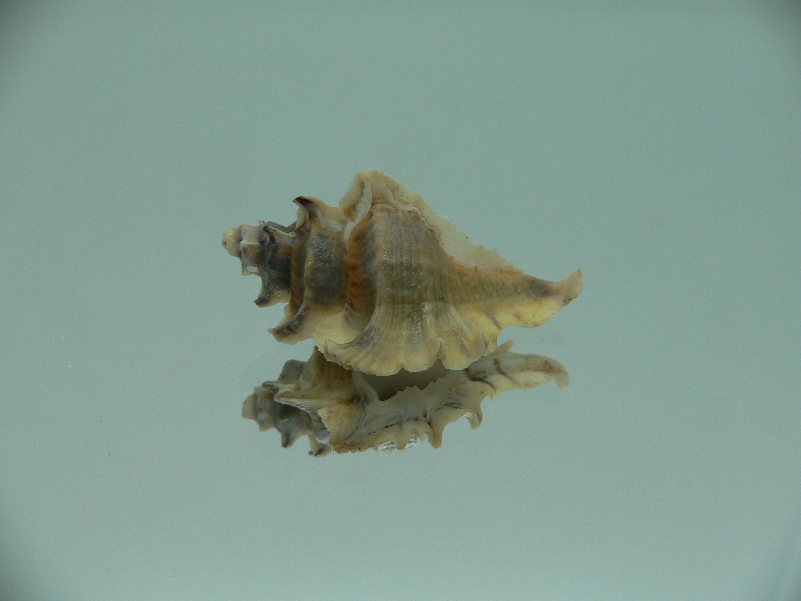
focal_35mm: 35
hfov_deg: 52.6
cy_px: 300
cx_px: 400
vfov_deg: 40.7
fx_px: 810
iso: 80
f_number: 2.8
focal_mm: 4.6
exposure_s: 1/60
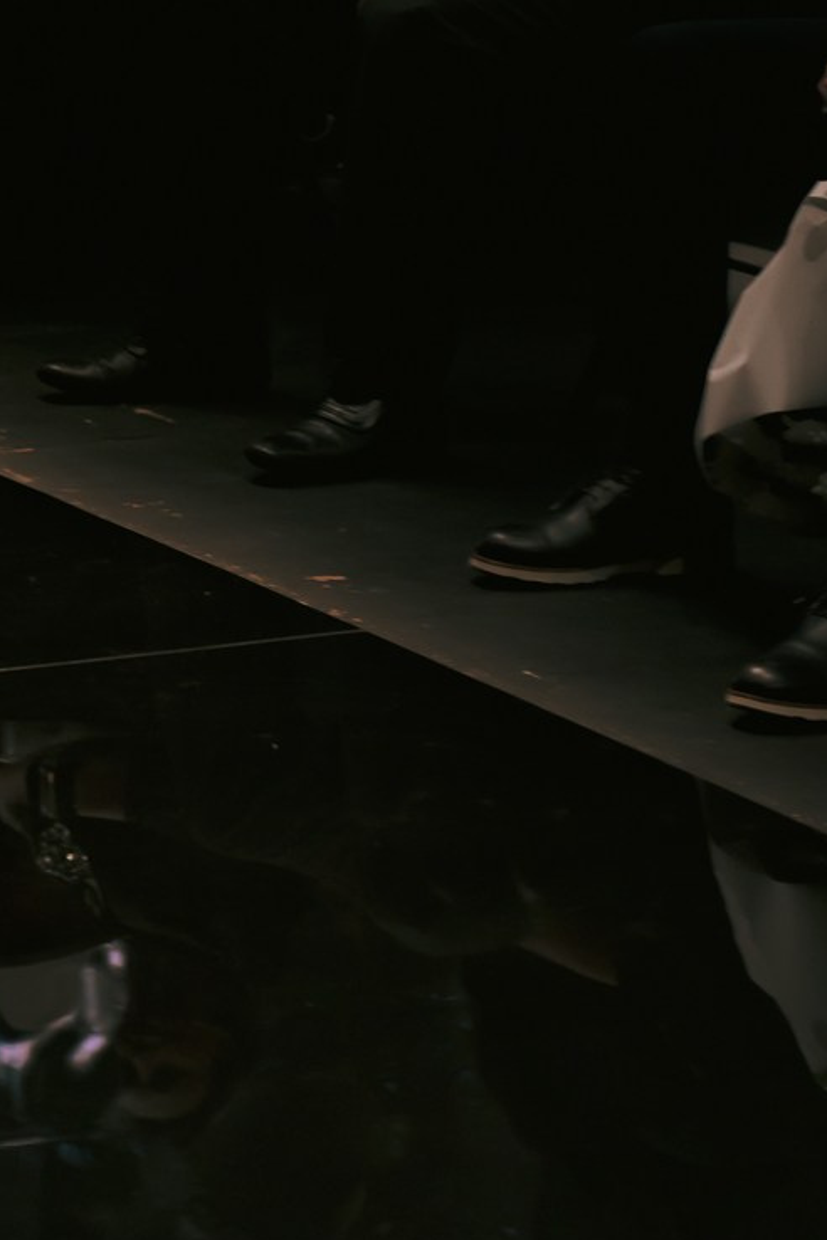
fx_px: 5823
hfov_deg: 8.0
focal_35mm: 169
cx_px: -175
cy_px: -324
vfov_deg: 11.9
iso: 1600
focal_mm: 65
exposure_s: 1/200
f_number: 3.5
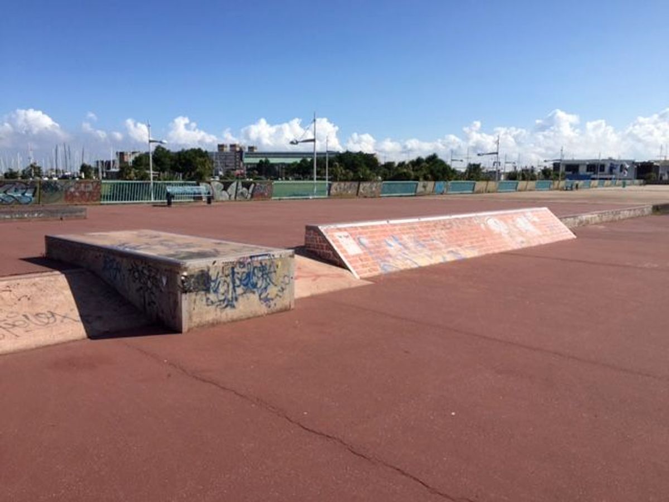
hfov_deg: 61.7
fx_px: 560
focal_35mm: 29
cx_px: 334
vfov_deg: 48.2
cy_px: 251
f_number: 2.2
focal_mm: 4.15
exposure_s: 1/2475
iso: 32
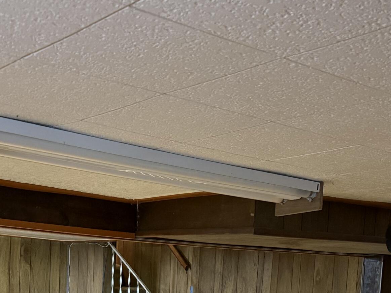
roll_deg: -2.8
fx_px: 700
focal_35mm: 62
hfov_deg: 31.1
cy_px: 355
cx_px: 149
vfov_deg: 21.8
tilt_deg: -4.9
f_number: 1.78
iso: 800
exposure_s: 1/40
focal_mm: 6.76
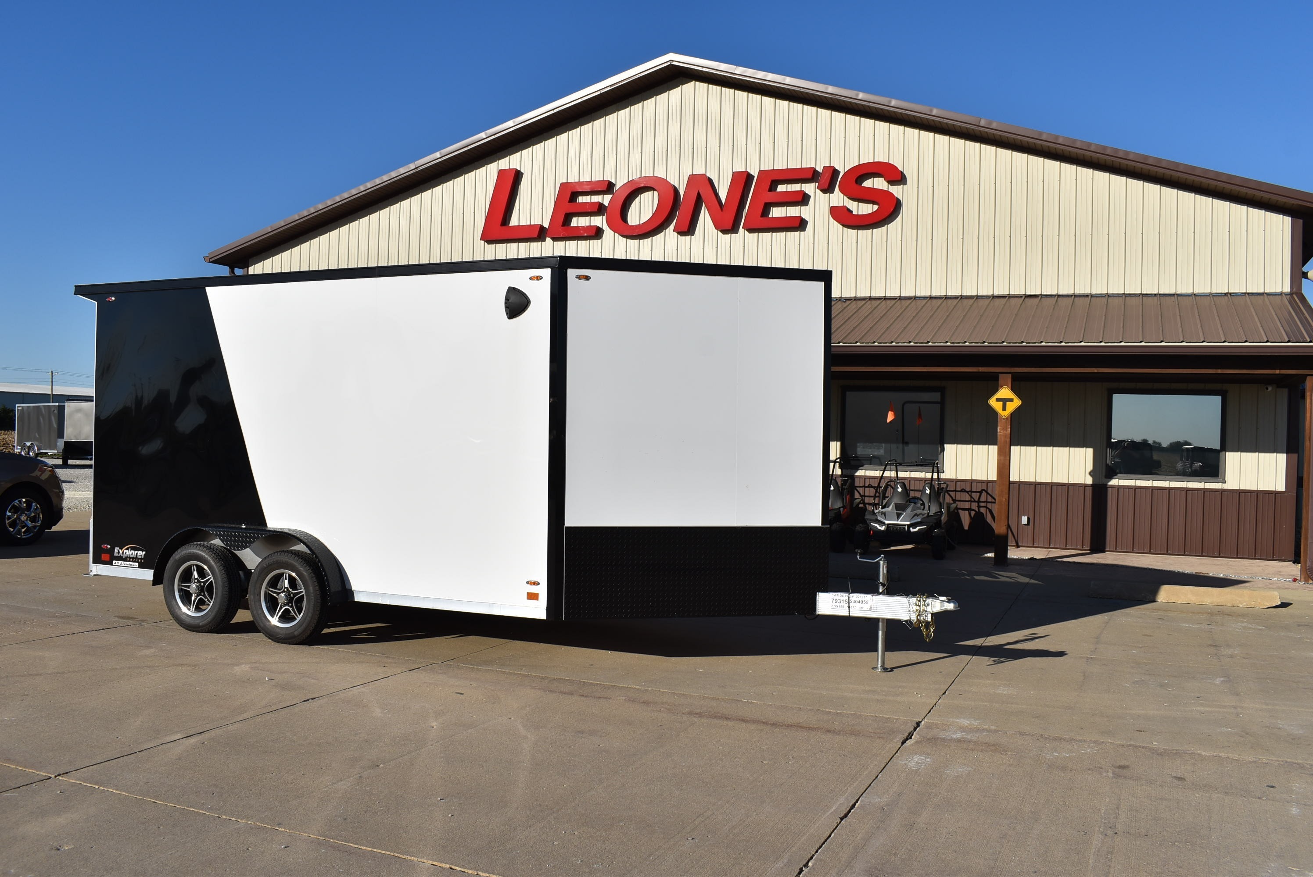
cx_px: 656
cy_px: 438
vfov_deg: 43.7
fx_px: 1095
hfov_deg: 61.9
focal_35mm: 30
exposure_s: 1/400
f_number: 10
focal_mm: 20
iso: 100
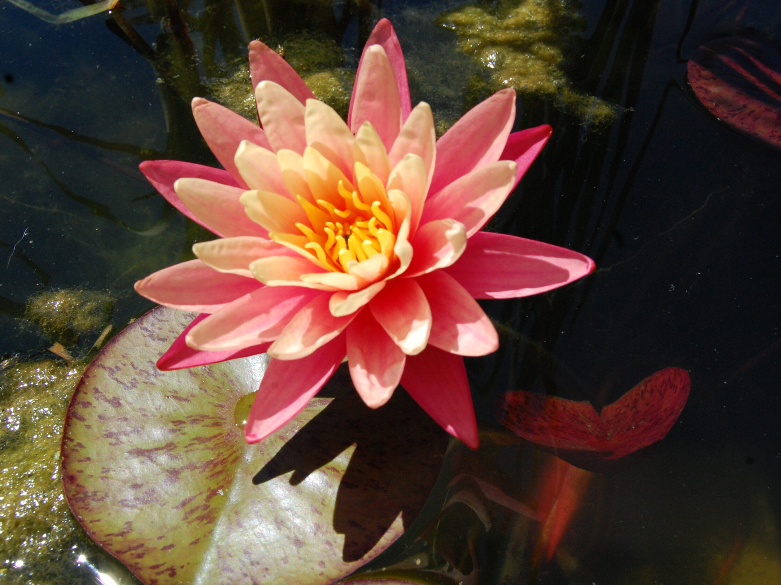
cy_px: 288
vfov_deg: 33.6
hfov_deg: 43.8
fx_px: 970
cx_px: 431
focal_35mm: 43
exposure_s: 1/800
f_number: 14
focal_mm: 26
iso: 800
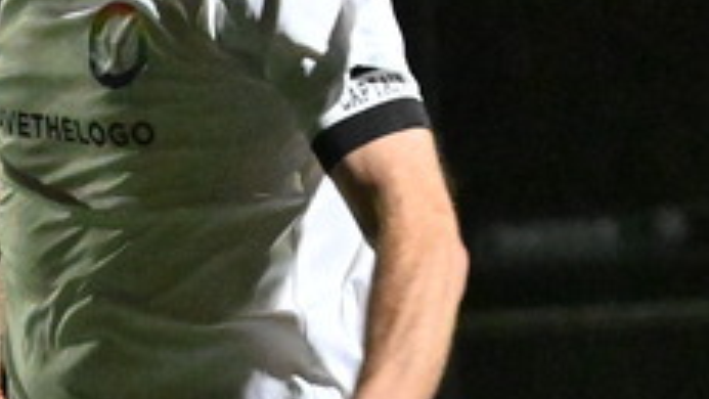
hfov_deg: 4.0
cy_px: 537
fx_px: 10209
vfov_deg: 2.2
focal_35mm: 543
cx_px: 236
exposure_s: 1/500
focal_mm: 80
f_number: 5.6
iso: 8000
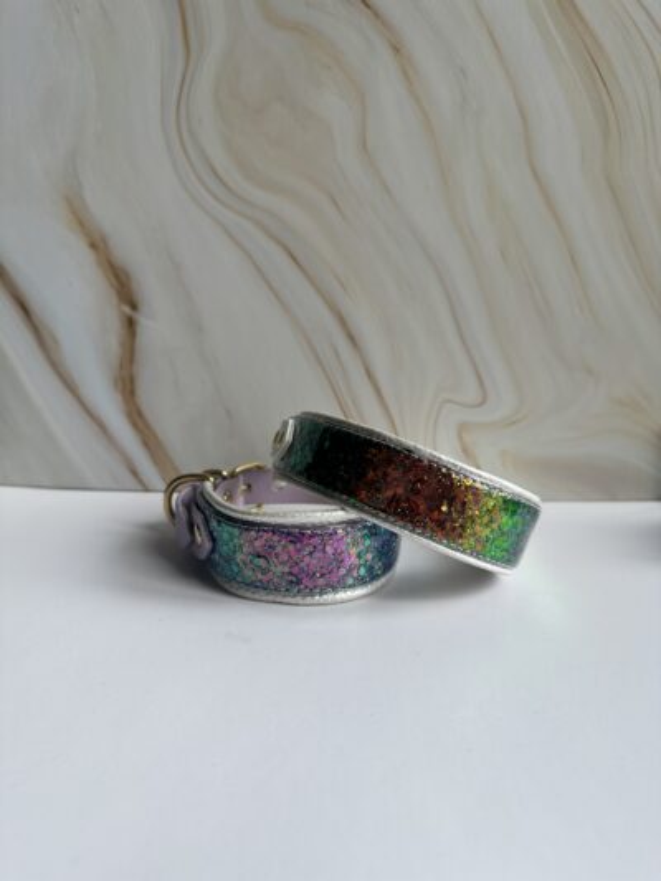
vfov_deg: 71.6
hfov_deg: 56.8
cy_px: 440
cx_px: 330
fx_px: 611
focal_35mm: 24
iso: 64
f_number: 1.78
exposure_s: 1/122
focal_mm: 6.86
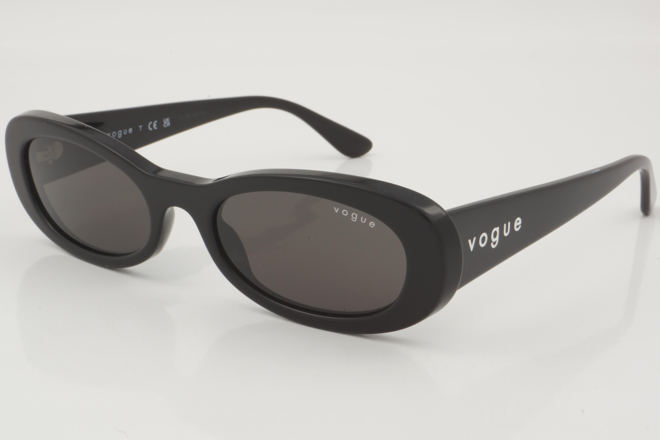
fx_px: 1375
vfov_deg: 18.2
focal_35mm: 75
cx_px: 330
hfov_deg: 27.0
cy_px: 220
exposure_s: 1/3
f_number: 32
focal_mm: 50
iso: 100
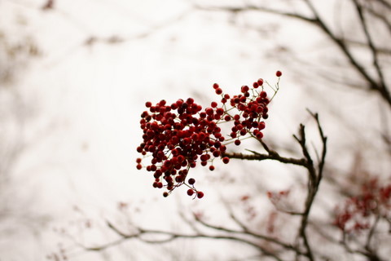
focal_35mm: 45
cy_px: 130
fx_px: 489
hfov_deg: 43.6
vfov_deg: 29.9
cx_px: 196
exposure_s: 1/4000
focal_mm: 30
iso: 200
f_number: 1.6
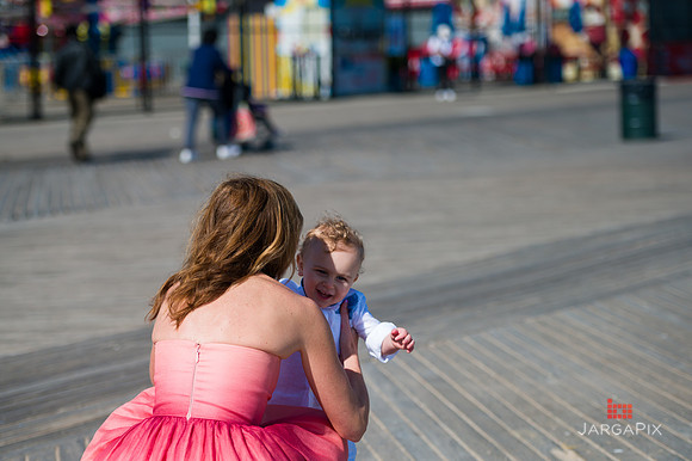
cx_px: 346
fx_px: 1767
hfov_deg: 22.2
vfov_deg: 14.8
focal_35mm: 92
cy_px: 230
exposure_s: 1/6400
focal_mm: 92
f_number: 3.2
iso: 200
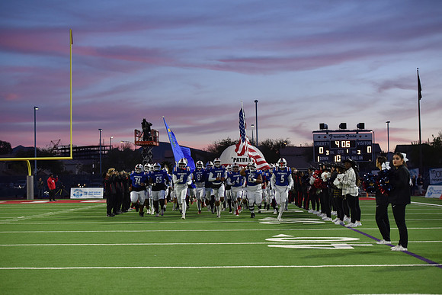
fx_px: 860
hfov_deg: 28.8
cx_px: 221
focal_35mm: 70
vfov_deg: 19.5
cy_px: 148
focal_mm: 70
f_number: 2.8
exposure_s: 1/500
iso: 1400
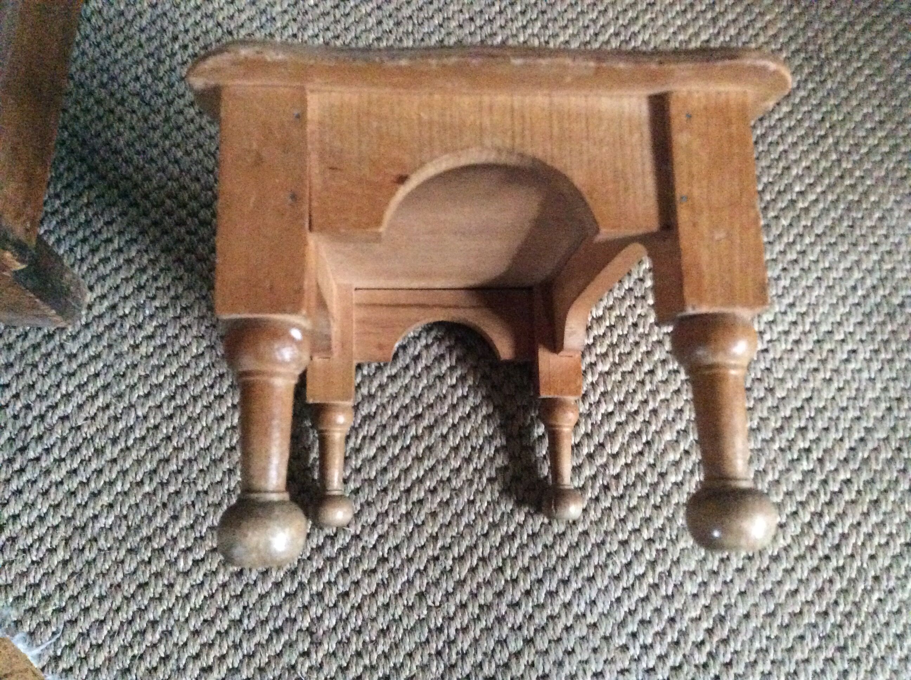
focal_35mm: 32
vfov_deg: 44.1
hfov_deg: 56.9
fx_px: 841
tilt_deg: -71.6
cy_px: 340
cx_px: 456
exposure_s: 1/17
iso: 800
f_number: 2.4
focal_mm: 3.3
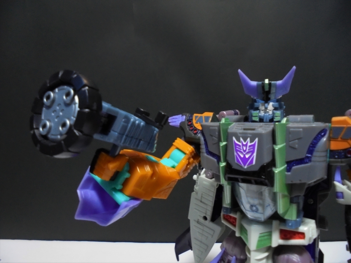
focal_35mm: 26
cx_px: 176
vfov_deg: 53.1
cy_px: 132
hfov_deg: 67.3
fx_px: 264
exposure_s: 1/8
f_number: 3.5
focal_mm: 4.6
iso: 400
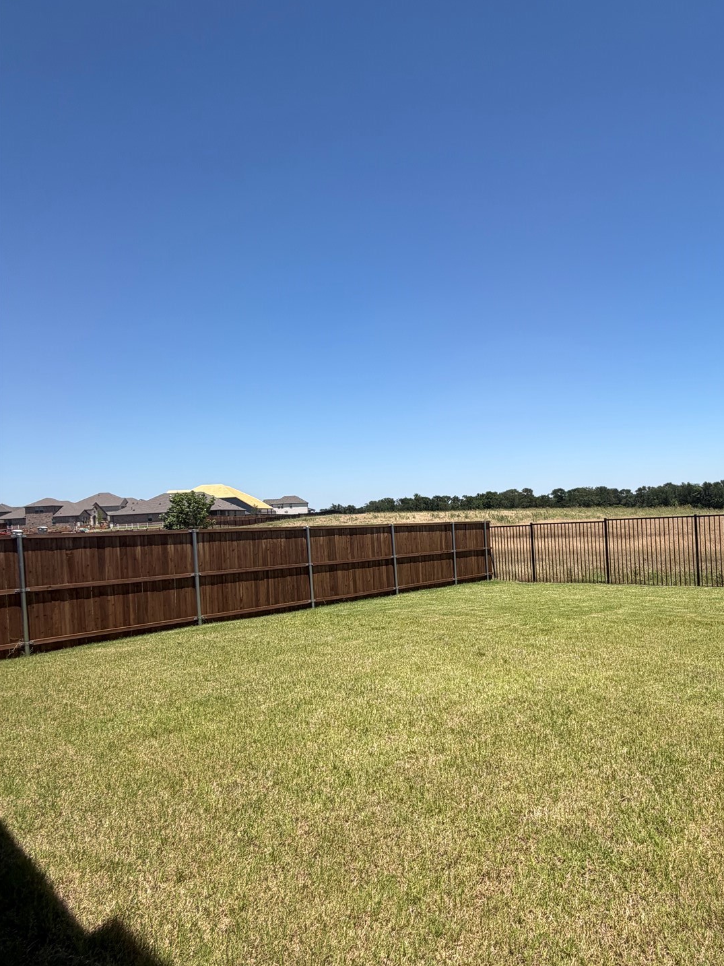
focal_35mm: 20
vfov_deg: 81.6
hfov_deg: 63.2
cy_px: 524
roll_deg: +2.5
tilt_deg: -2.1
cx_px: 515
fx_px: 558
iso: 20
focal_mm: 2.22
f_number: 2.2
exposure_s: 1/853
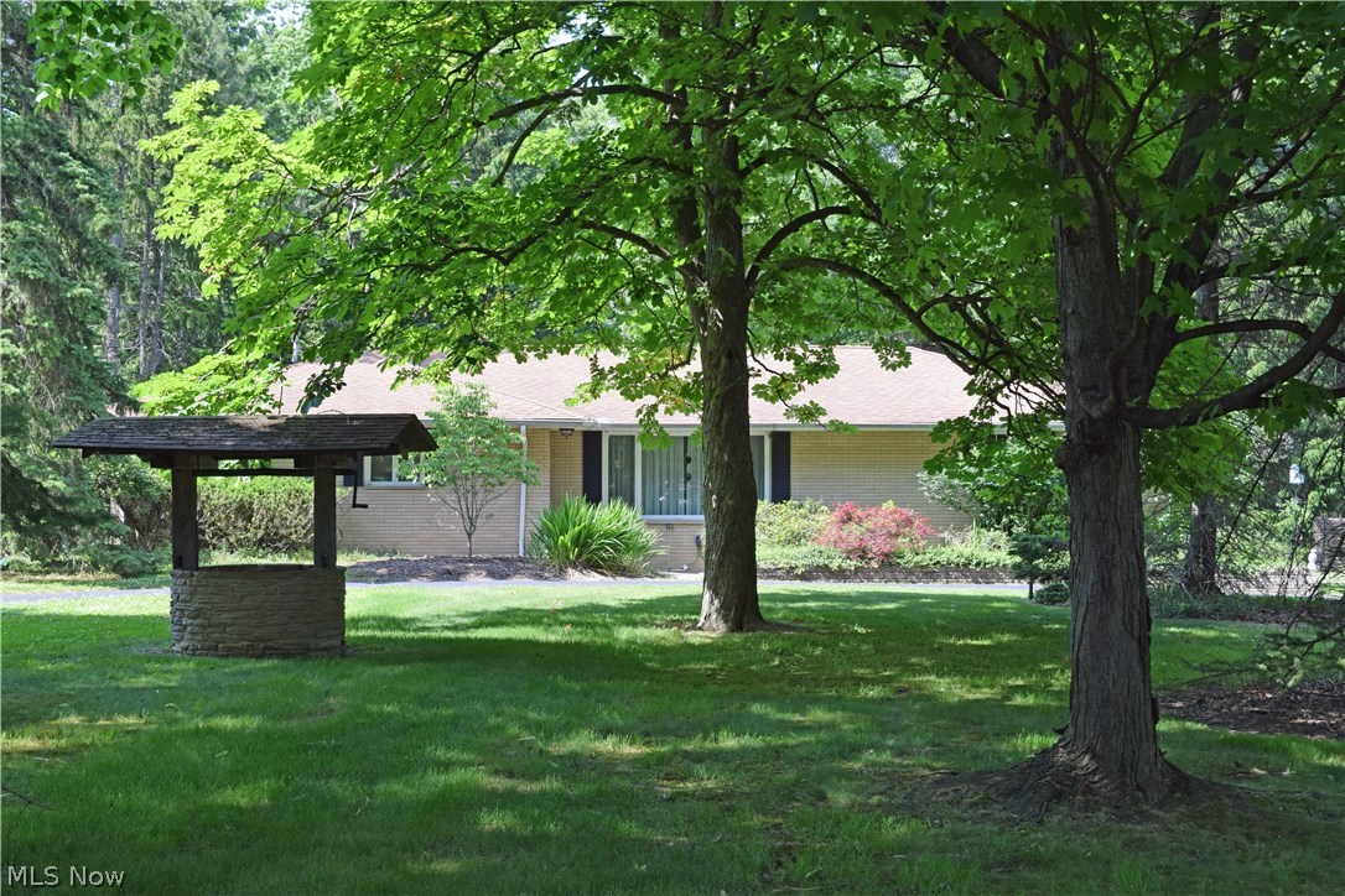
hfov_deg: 38.9
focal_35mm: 51
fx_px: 1905
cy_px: 448
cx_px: 672
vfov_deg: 26.5
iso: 360
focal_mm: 34
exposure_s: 1/250
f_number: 8
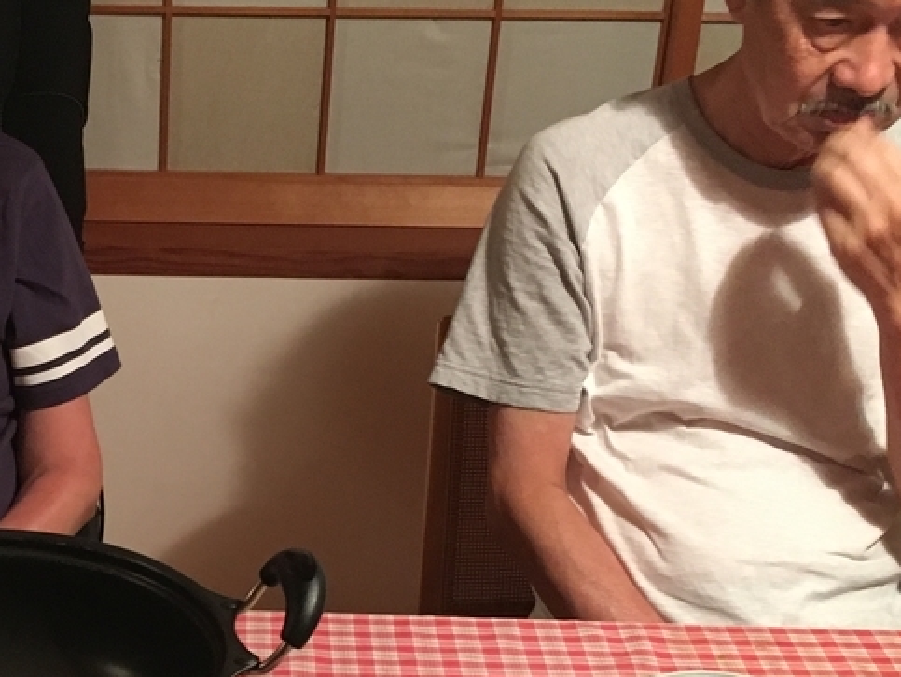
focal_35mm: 72
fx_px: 1875
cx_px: 82
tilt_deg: -26.9
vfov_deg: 20.1
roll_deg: -0.2
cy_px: 593
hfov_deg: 26.1
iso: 200
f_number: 2.2
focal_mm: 4.15
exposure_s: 1/15
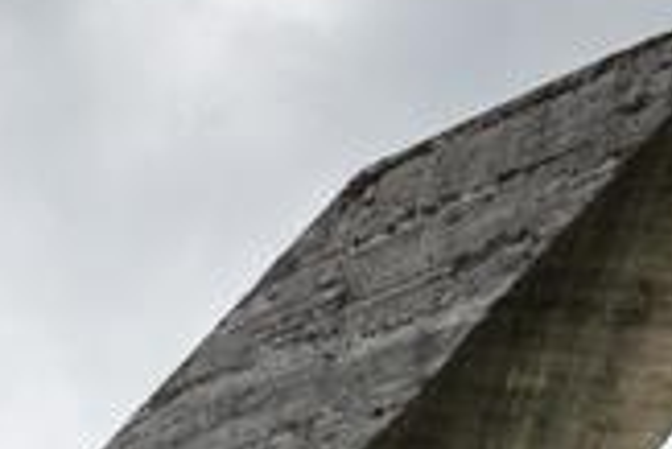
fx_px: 3718
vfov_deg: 6.7
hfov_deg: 8.6
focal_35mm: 199
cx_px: -1340
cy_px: 867
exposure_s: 1/45
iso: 100
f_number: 11
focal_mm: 18
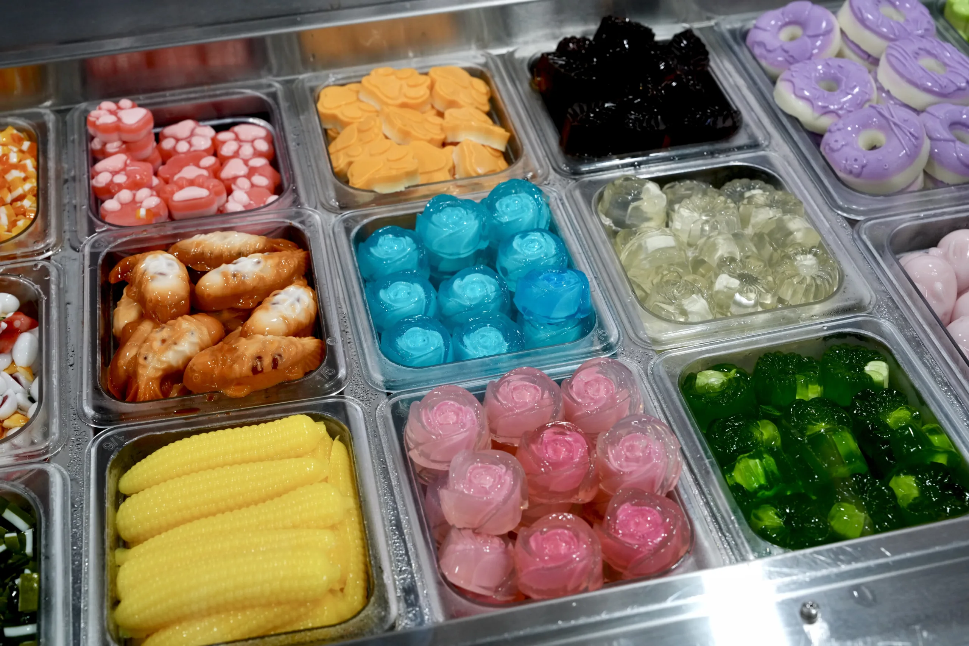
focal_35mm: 50
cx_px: 484
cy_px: 323
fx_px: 1346
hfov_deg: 39.6
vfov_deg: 27.0
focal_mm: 50
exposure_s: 1/50
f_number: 6.3
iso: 1600
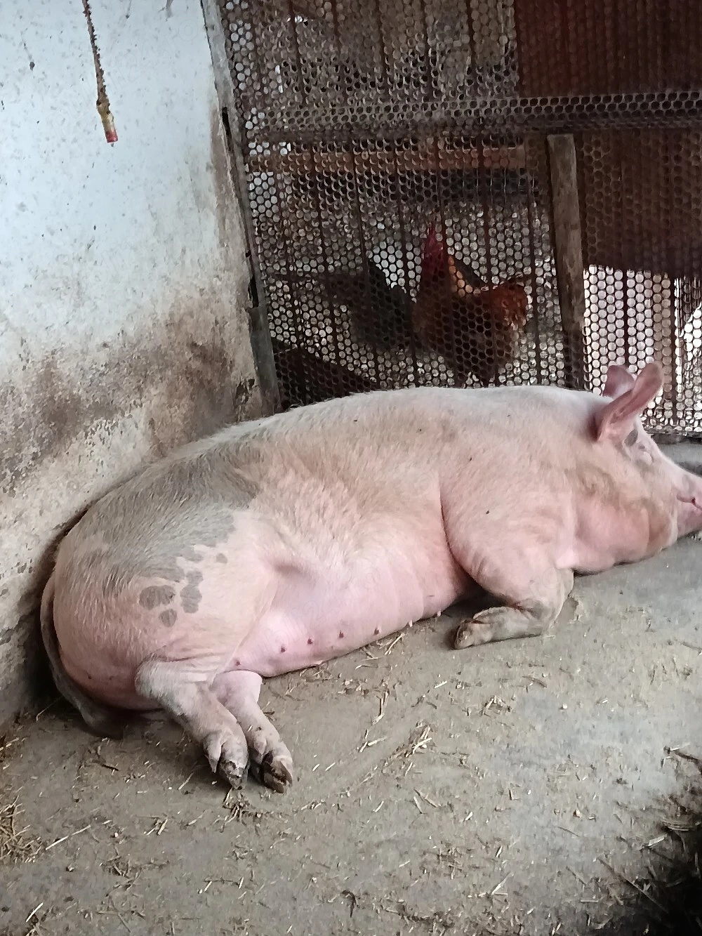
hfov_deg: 28.0
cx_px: 351
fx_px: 1406
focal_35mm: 52
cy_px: 468
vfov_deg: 36.8
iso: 1703
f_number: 1.75
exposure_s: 1/25.1
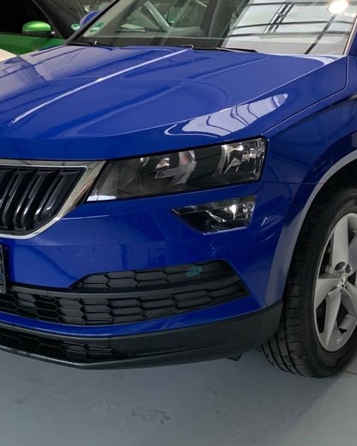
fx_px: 660
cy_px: 153
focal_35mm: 50
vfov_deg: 37.0
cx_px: 261
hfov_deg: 29.8
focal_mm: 4.25
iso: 160
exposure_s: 1/60
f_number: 1.8
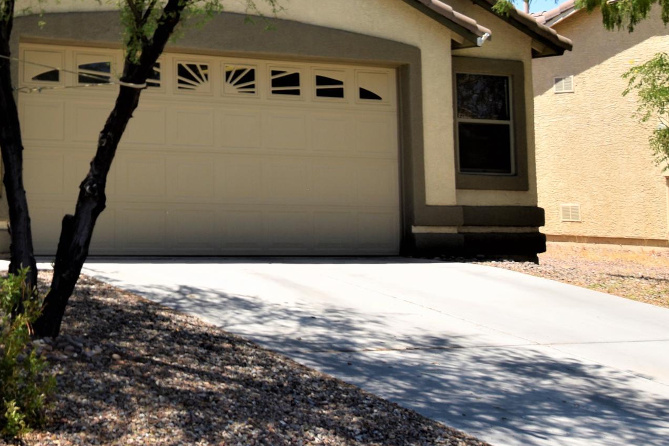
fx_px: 1319
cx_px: -12
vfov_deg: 18.5
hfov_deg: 26.8
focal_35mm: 71
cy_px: -35
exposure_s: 1/200
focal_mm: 20
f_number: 9
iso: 100
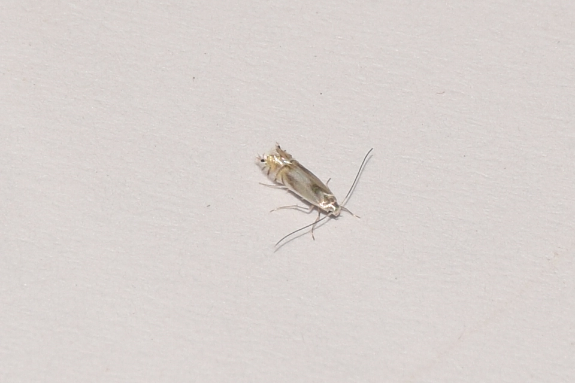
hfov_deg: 9.8
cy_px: 192
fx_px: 3354
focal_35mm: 210
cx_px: 288
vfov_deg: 6.5
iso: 100
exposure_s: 1/200
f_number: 14
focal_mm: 140
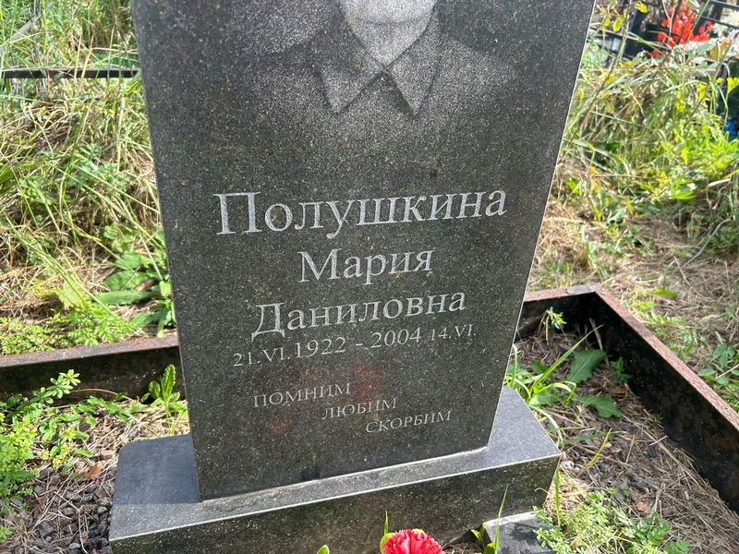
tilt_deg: -41.4
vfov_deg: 53.1
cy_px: 277
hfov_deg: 67.3
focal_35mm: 26
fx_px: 555
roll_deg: +0.1
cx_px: 370
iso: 50
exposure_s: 1/743
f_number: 1.5
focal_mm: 5.7
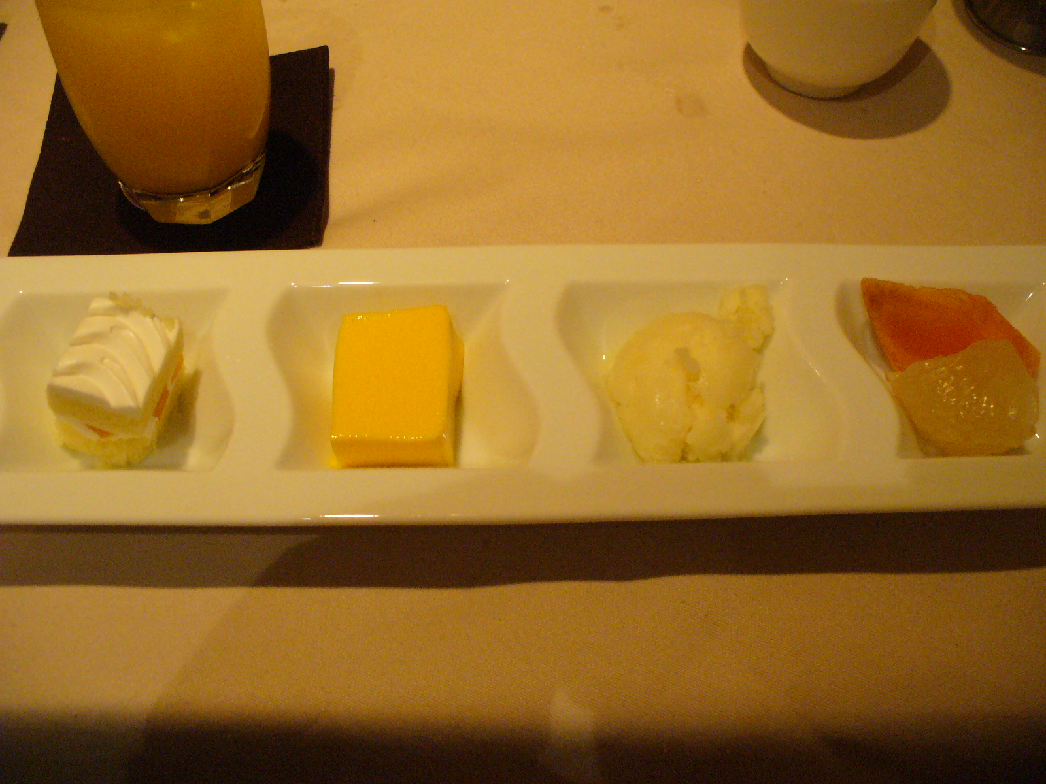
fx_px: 1118
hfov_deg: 50.1
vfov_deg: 38.7
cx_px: 523
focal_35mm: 37
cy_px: 392
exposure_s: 1/50
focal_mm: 6.1
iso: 400
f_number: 2.8
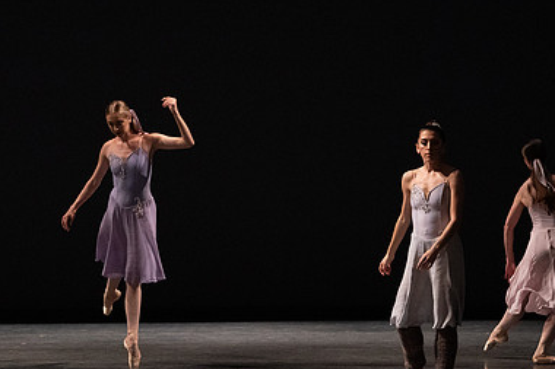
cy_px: 183
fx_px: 3744
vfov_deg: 5.6
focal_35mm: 243
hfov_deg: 8.5
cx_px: 257
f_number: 5.6
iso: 12800
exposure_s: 1/400
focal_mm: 159
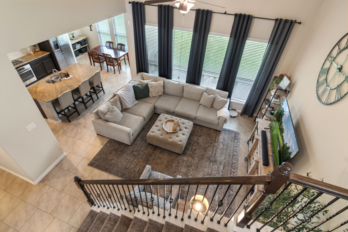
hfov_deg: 90.0
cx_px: 174
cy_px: 116
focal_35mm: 18
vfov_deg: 67.4
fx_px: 174
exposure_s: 1/20
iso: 320
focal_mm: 12
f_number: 8
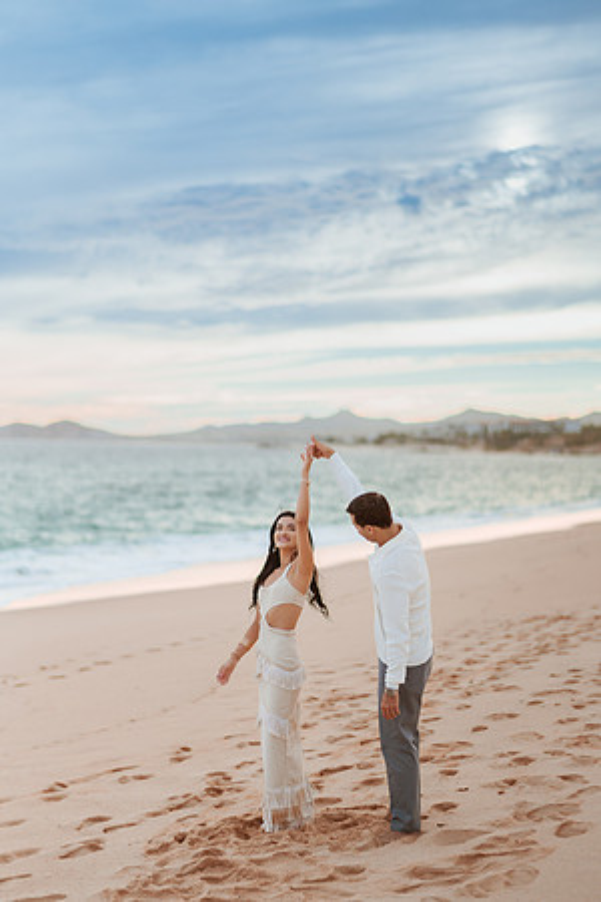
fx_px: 1452
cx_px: 300
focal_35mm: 58
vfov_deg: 34.5
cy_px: 451
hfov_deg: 23.4
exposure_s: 1/6400
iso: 250
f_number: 1.6
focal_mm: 58
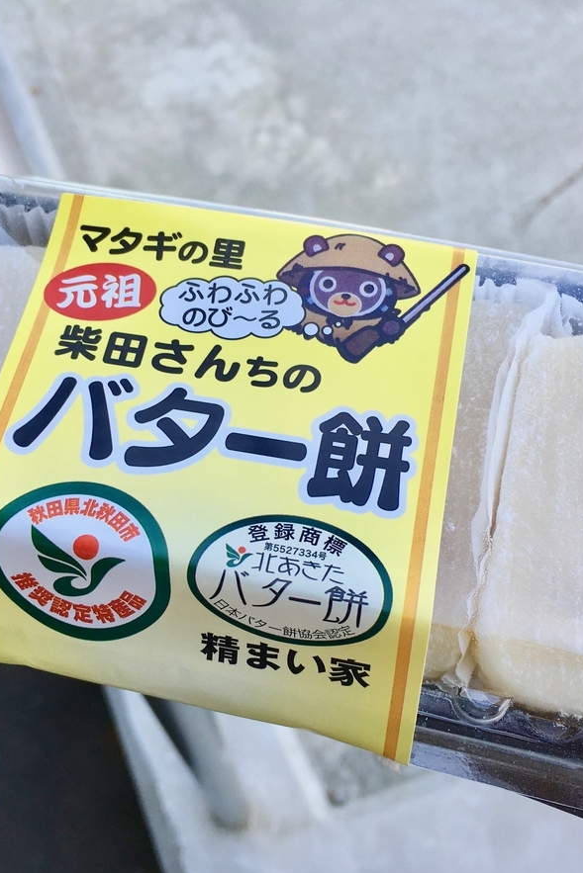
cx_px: 269
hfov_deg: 32.6
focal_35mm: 41
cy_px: 444
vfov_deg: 47.4
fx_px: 995
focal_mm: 4.15
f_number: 2.2
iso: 25
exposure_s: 1/371
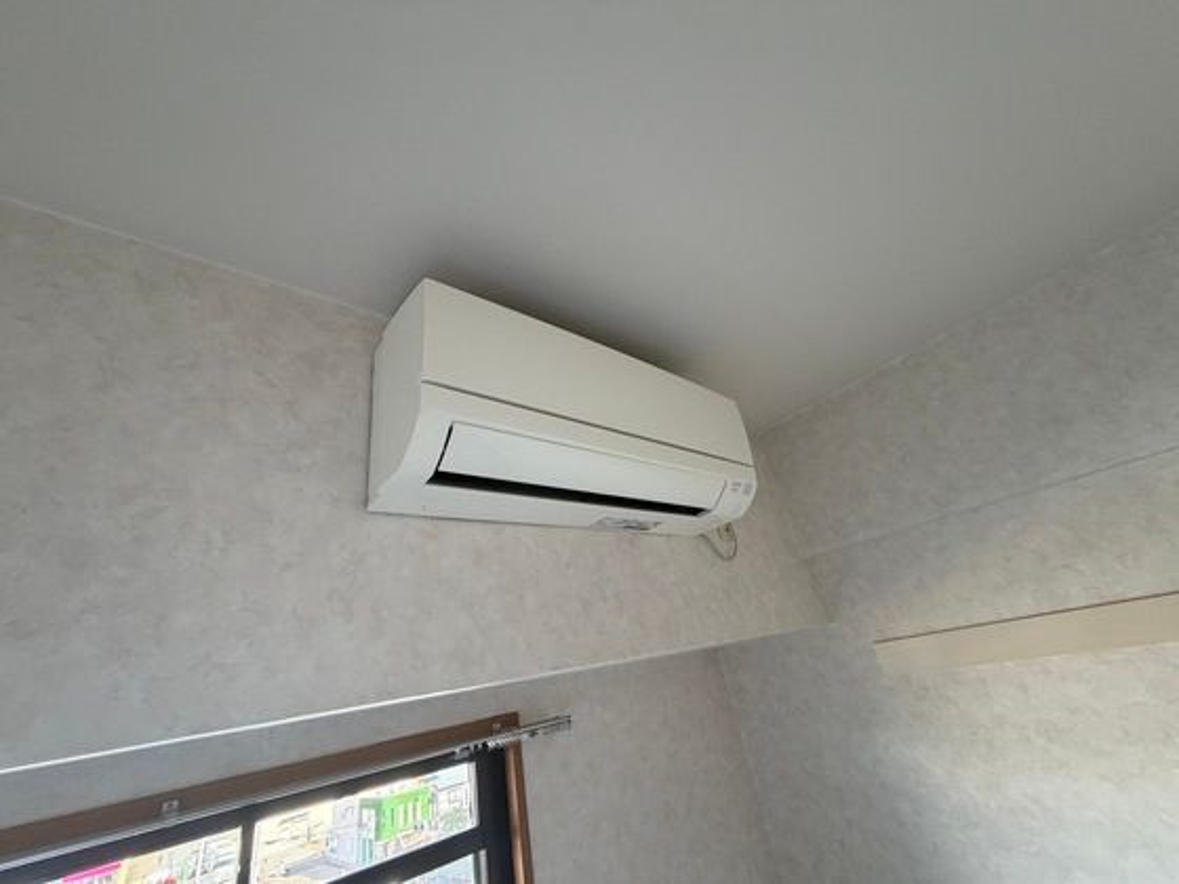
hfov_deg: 102.1
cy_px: 442
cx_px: 590
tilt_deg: +24.8
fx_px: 477
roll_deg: +11.0
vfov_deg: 85.7
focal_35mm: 14
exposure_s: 1/121
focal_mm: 2.22
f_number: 2.2
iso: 250
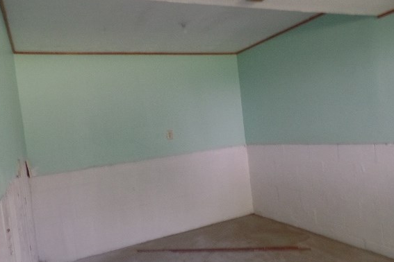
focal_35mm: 27
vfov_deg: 47.9
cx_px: 179
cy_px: 139
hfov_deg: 67.2
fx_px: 295
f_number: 2.8
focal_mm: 4.1
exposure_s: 1/30
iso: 400
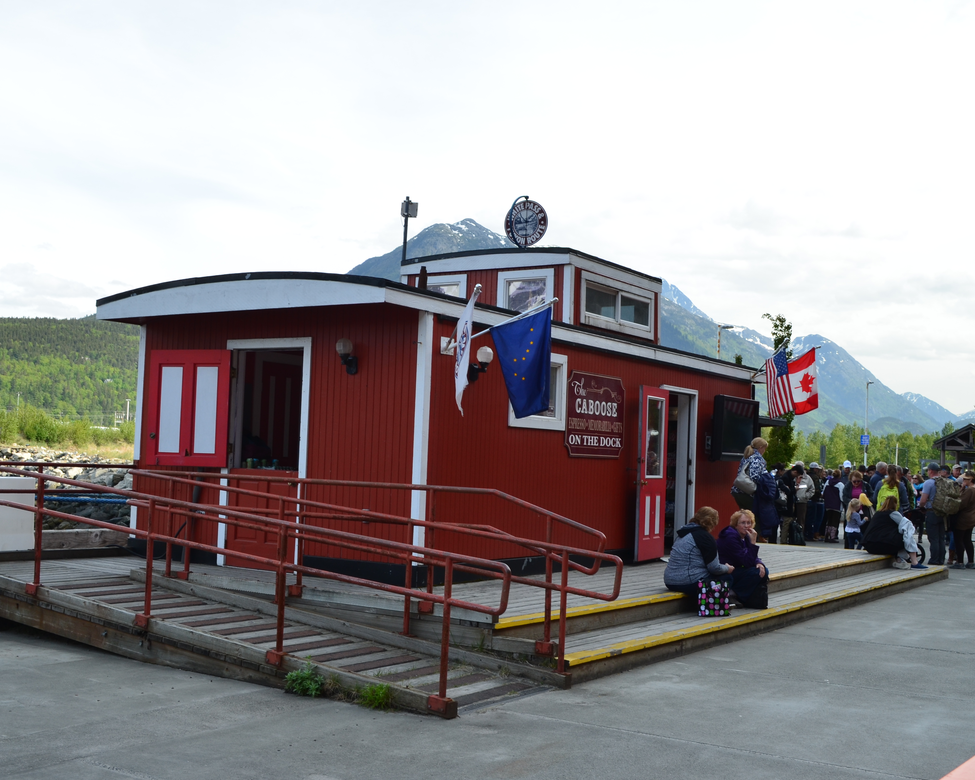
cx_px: 480
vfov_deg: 35.7
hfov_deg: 43.8
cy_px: 396
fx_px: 1212
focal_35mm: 42
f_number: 11
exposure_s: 1/125
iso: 180
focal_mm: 24
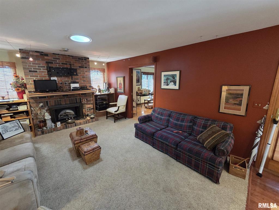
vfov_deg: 89.9
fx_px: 105
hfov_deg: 106.2
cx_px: 140
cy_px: 105
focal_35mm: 13
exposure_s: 1/60
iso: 1000
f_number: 2.2
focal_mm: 2.2
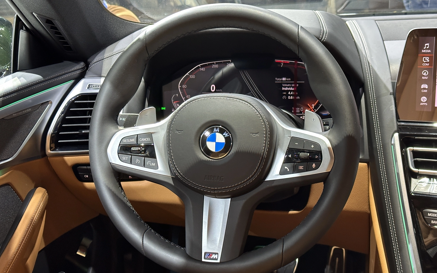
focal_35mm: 51
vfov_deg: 25.3
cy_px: 127
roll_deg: +2.5
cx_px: 219
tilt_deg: -15.4
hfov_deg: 39.6
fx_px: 607
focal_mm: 6.86
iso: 250
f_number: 1.78
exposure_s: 1/49
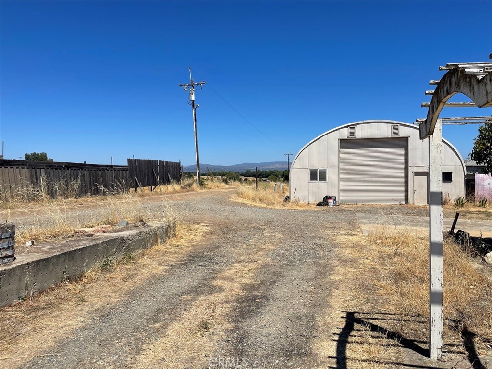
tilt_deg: -0.8
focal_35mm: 25
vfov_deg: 54.9
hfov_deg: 69.4
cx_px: 246
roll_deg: +3.5
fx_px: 355
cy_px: 184
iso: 32
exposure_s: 1/5618
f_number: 1.6
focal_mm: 5.1
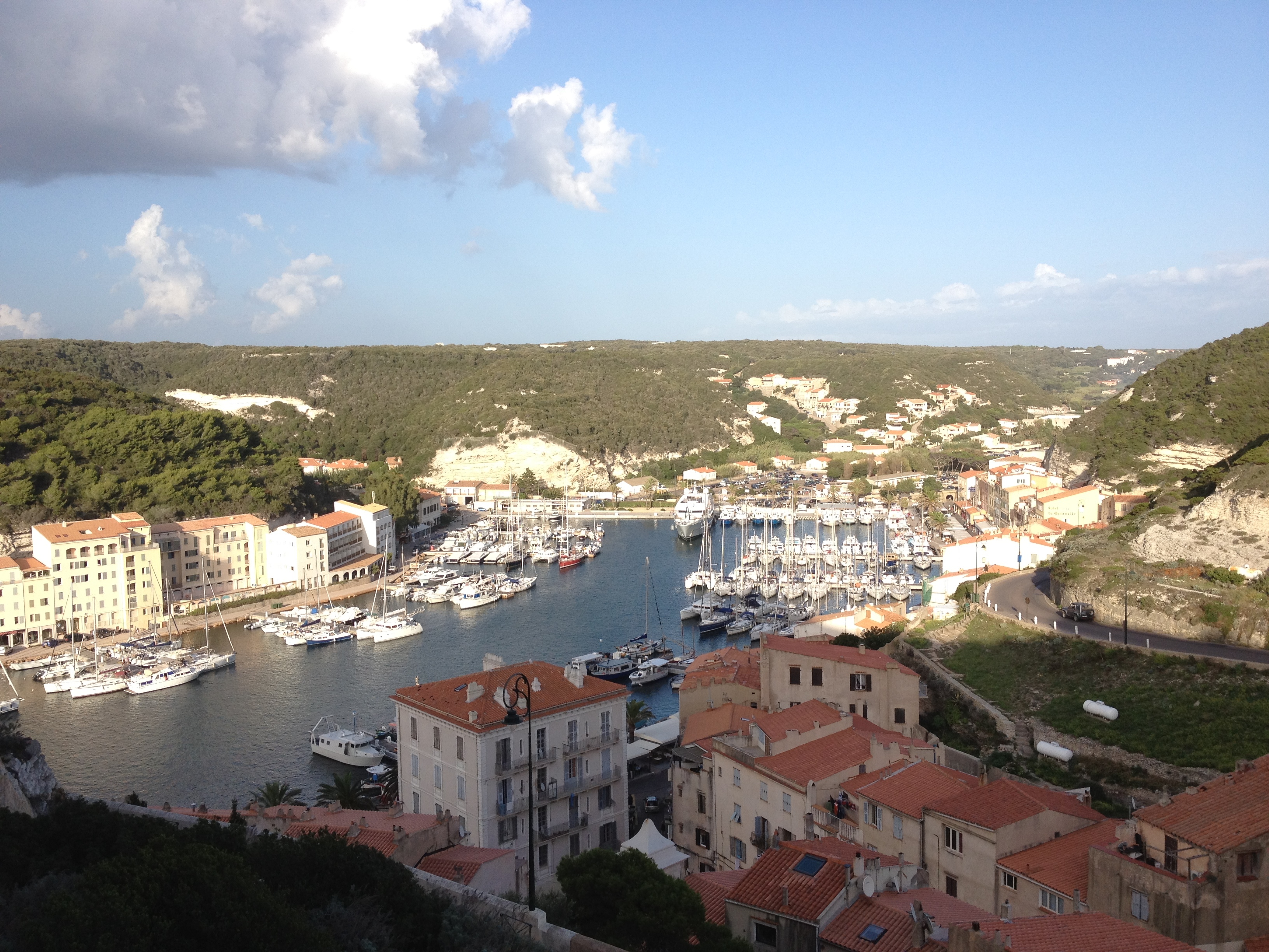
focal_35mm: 35
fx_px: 1283
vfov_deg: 40.7
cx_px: 634
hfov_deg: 52.6
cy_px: 476
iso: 64
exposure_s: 1/968
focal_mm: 4.28
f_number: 2.4
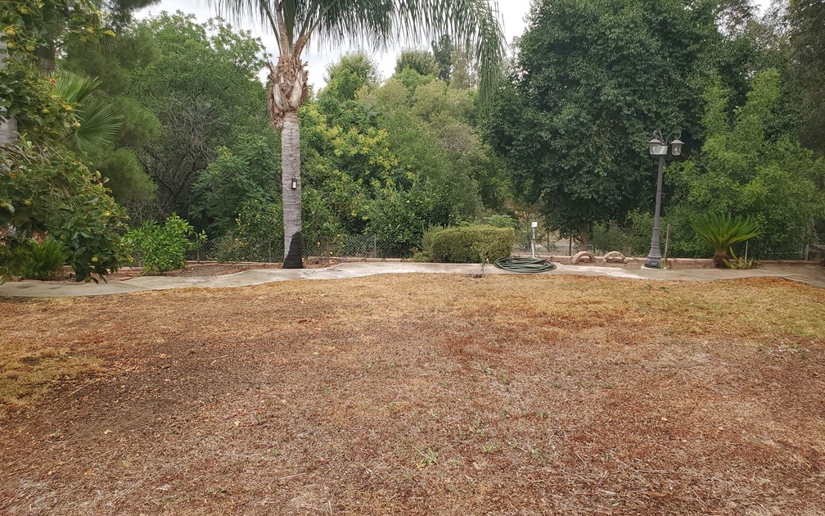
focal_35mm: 28
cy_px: 233
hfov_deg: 66.5
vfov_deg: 44.5
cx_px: 415
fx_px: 630
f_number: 2.4
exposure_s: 1/443
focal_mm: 4.3
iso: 50
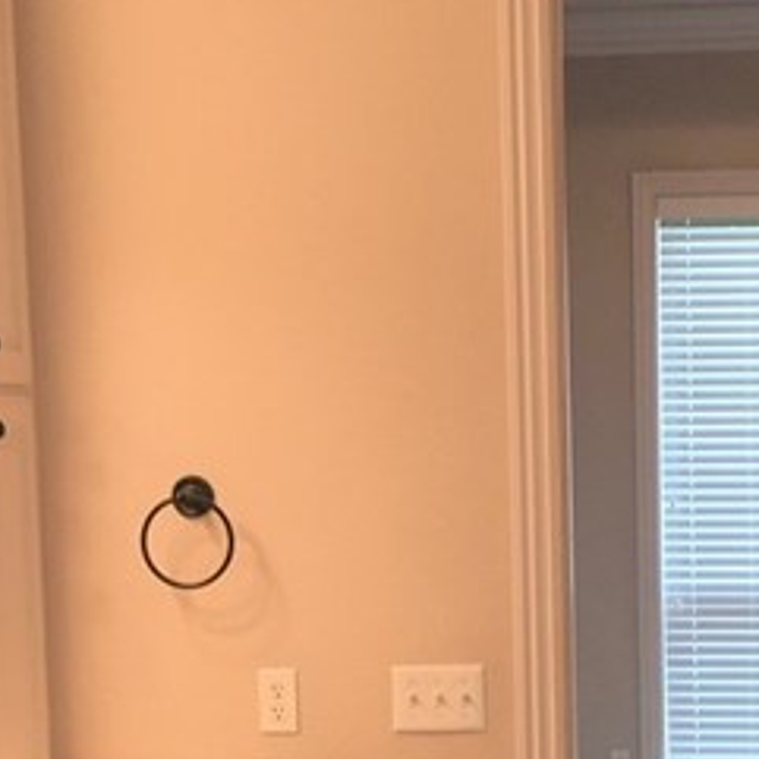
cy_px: 835
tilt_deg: -7.7
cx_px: 680
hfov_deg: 15.8
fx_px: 2704
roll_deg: +1.0
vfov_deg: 15.6
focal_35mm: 109
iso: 32
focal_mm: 4.15
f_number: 2.2
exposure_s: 1/30
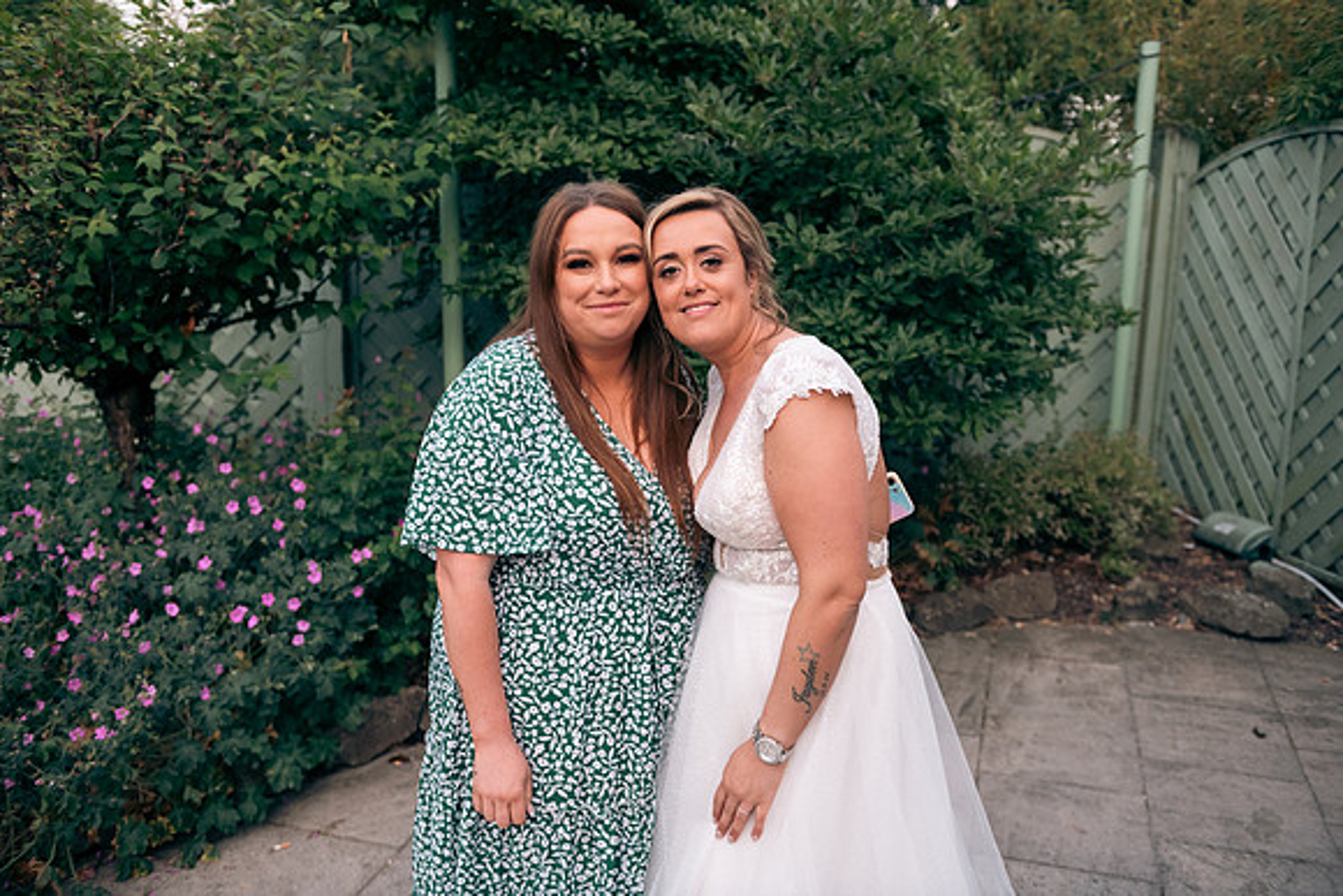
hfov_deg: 58.7
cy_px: 448
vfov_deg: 41.1
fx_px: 1194
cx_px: 672
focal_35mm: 32
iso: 320
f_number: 3.5
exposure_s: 1/160
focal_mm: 32
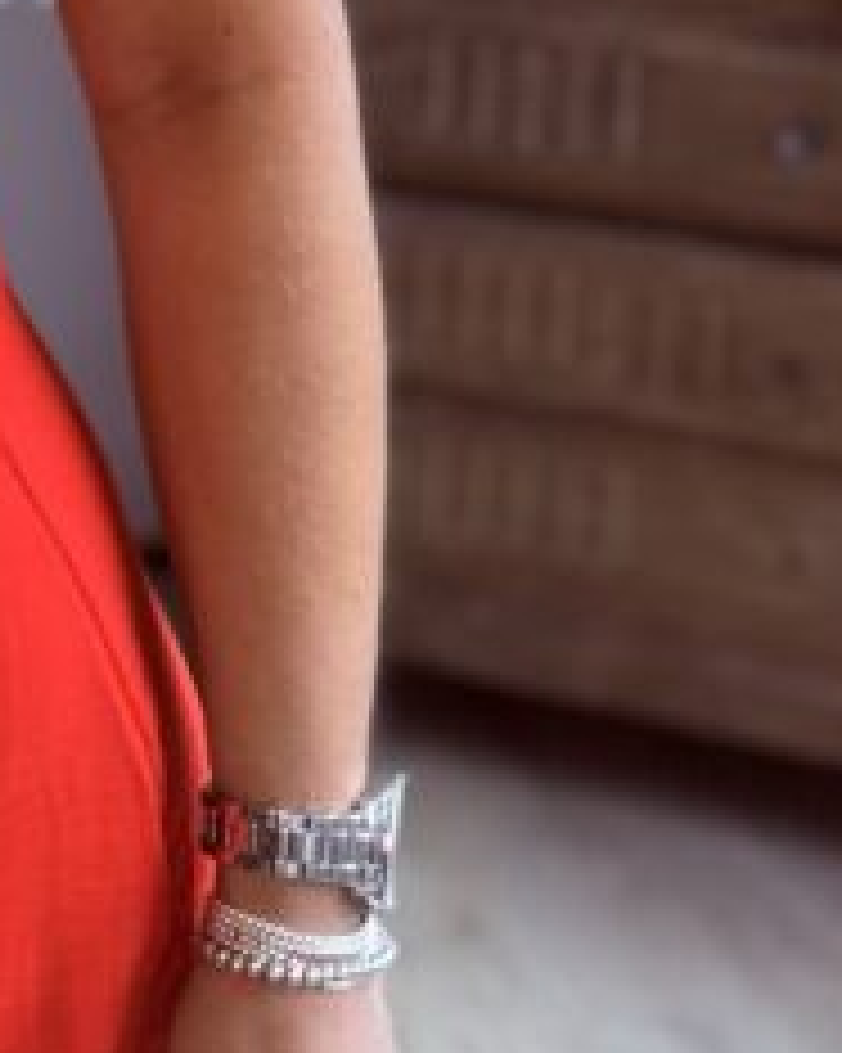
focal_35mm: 100
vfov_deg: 18.8
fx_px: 3117
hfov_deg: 14.4
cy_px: 72
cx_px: -419
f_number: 1.9
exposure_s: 1/72
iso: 80
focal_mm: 2.71
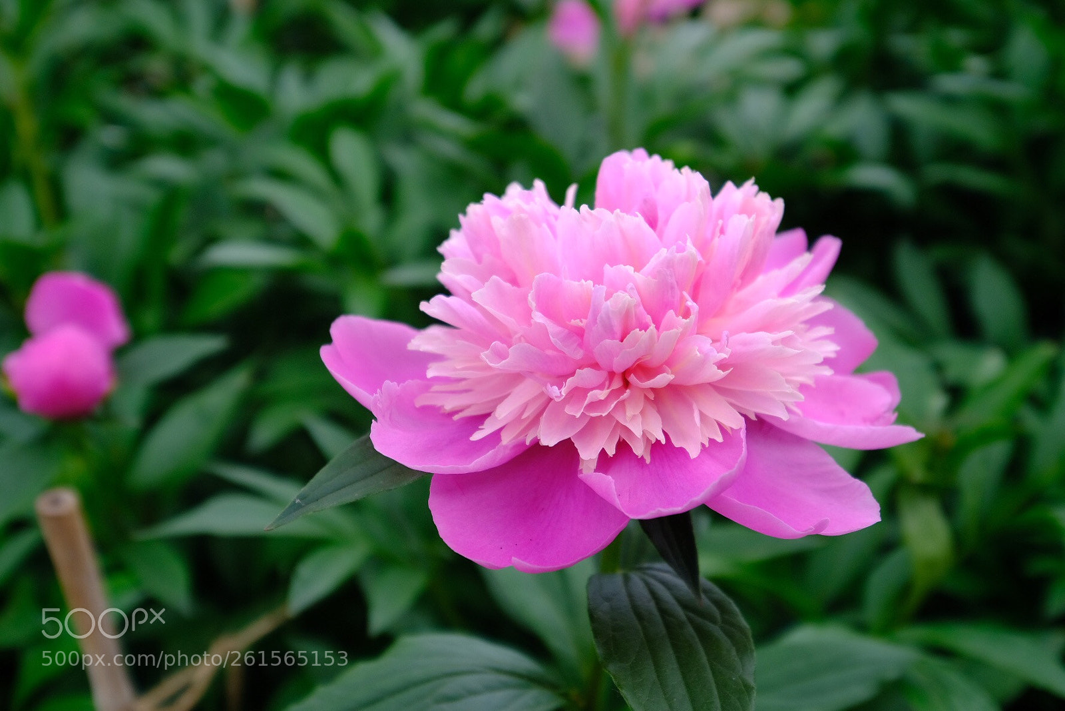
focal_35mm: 36
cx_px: 532
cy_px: 356
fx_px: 1065
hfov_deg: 53.1
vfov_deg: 36.9
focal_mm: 24
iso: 500
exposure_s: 1/400
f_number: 4
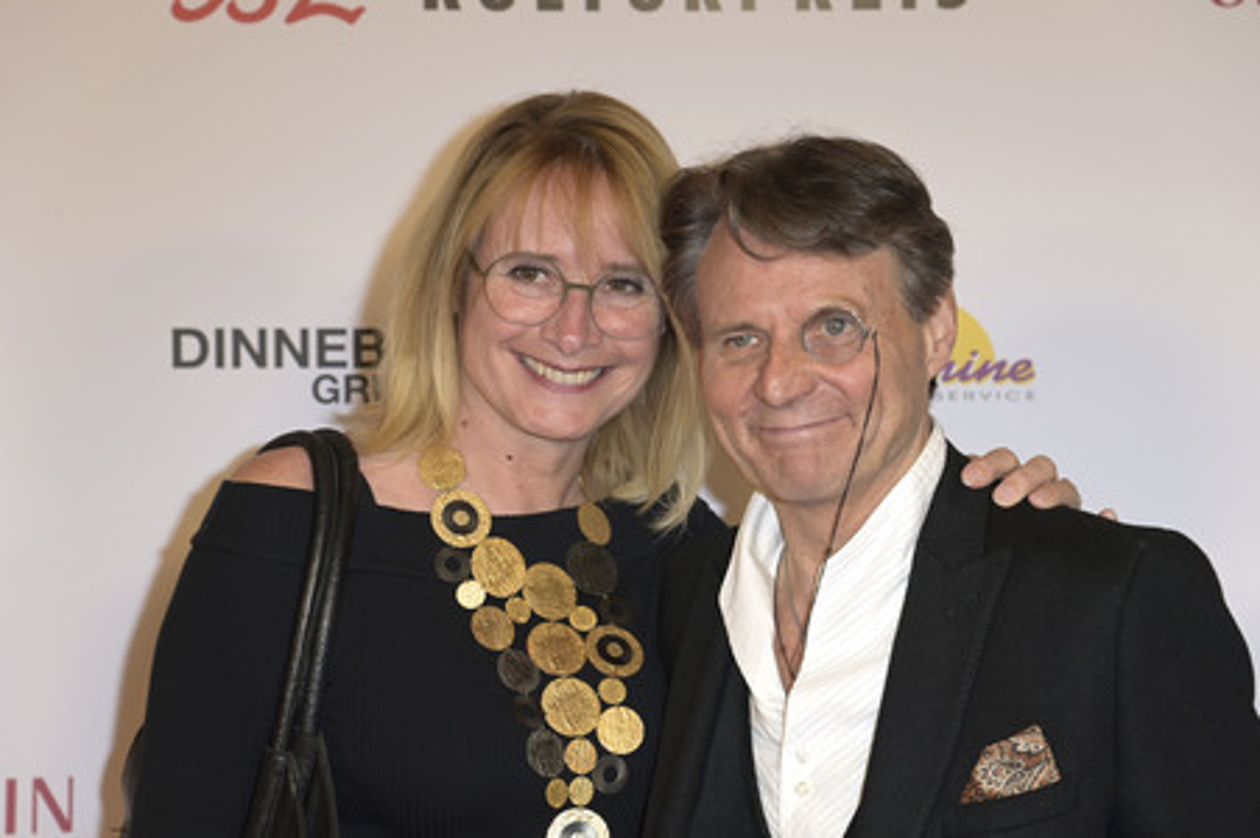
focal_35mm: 120
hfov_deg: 17.1
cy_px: 419
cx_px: 630
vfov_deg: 11.4
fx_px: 4197
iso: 640
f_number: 5.6
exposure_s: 1/160
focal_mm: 120
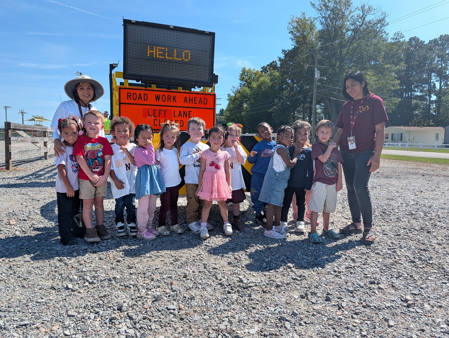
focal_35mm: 24
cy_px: 169
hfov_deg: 71.5
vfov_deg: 56.9
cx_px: 224
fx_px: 312
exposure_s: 1/907
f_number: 1.68
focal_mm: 6.9
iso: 20
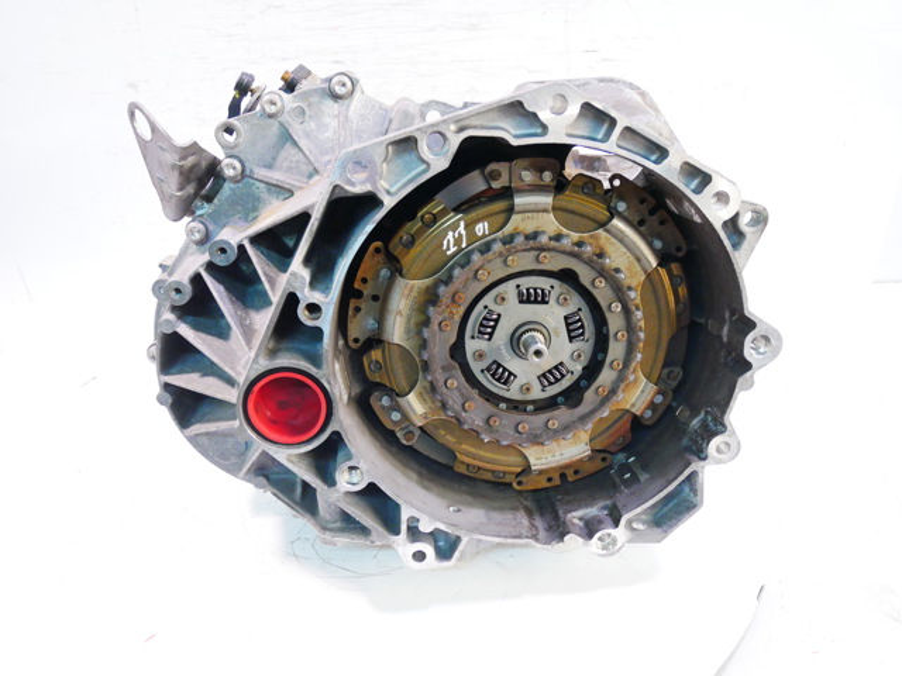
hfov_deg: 60.0
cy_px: 338
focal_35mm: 30
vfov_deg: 46.8
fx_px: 782
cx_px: 451
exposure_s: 1/60
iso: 2000
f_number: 3.8
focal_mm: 15
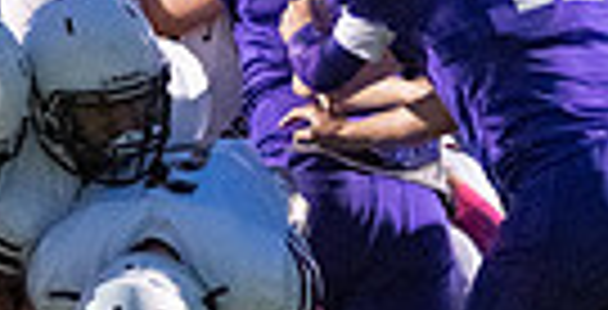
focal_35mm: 472
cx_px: 356
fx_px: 7448
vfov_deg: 2.4
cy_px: 437
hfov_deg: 4.7
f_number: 2.8
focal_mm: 96
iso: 12800
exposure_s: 1/1250
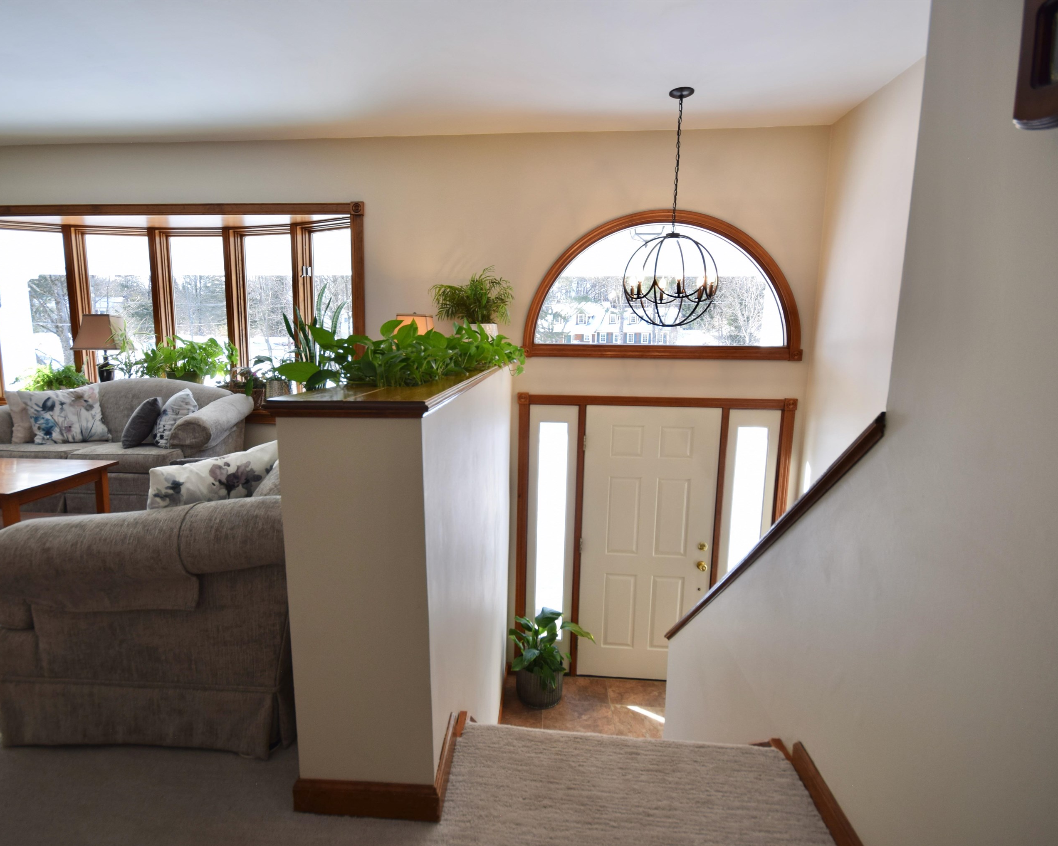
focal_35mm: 17
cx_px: 494
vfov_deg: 77.0
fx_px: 532
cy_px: 425
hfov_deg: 89.5
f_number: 7.1
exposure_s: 1/50
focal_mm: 10
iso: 200
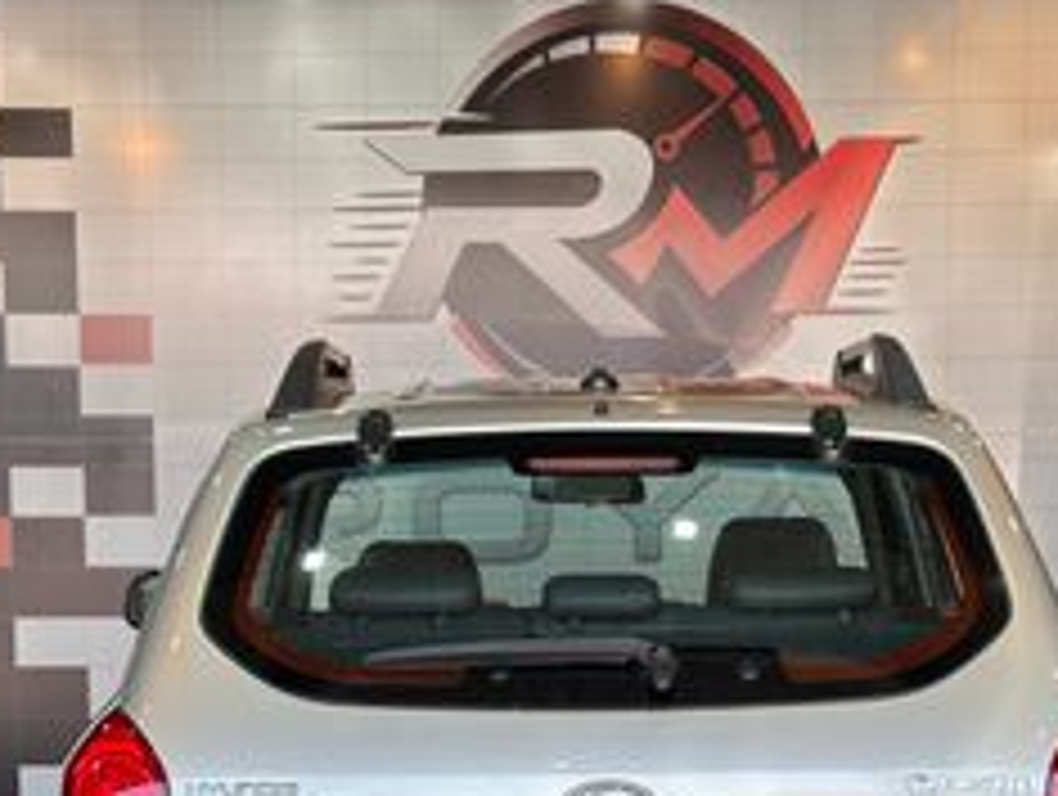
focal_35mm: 104
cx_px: 563
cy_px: 756
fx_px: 3184
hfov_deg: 18.9
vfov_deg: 14.1
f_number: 1.6
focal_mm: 5.96
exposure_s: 1/313
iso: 32
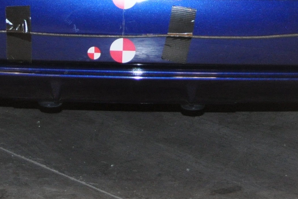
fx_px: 1531
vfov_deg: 7.2
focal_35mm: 185
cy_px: -144
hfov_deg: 11.1
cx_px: 181
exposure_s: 1/60
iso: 800
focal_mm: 30
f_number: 4.5
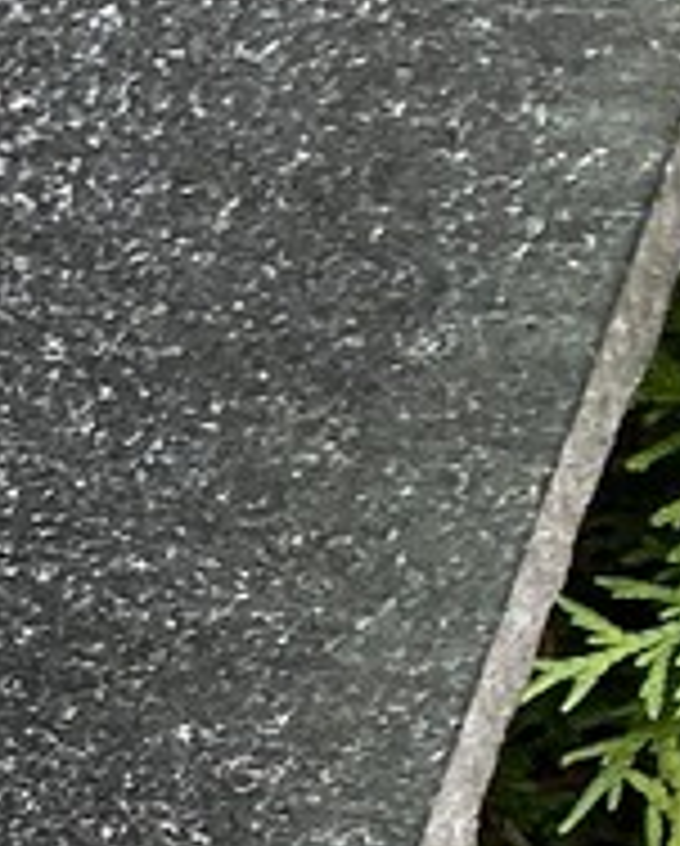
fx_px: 4869
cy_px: 1940
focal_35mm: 194
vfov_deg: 9.1
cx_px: -1666
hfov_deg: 6.8
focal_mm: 4.25
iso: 32
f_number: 1.8
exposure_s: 1/168
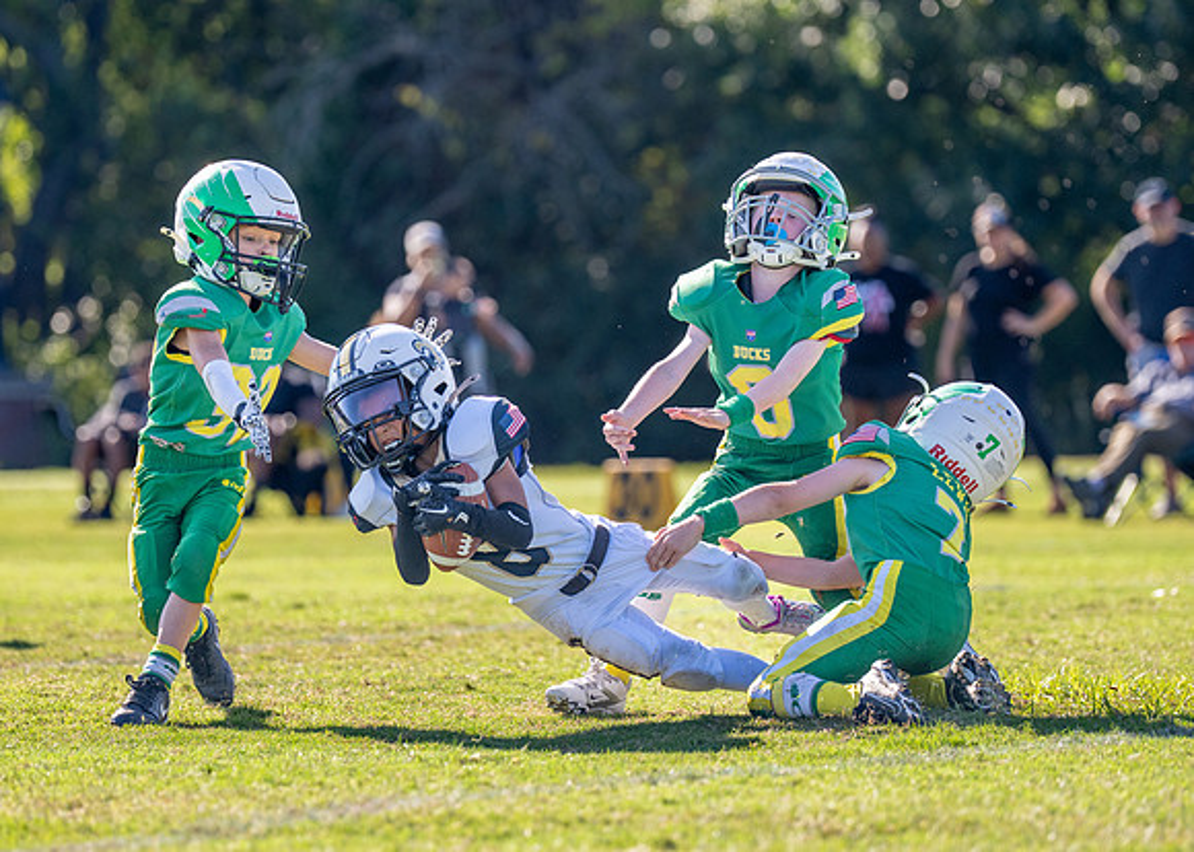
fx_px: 7816
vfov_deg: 6.2
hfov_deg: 8.7
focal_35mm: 231
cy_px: 437
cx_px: 557
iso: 250
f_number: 2.8
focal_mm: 152
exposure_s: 1/2500
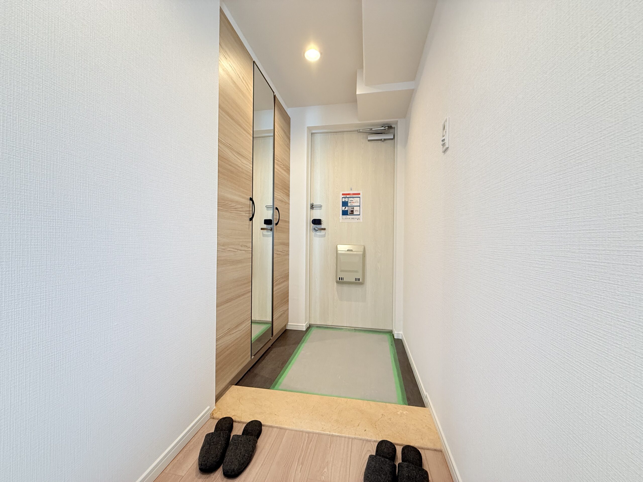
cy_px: 241
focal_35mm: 14
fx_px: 260
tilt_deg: +0.0
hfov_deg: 102.1
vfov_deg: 85.7
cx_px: 322
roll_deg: -0.8
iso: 320
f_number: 2.2
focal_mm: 2.22
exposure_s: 1/100
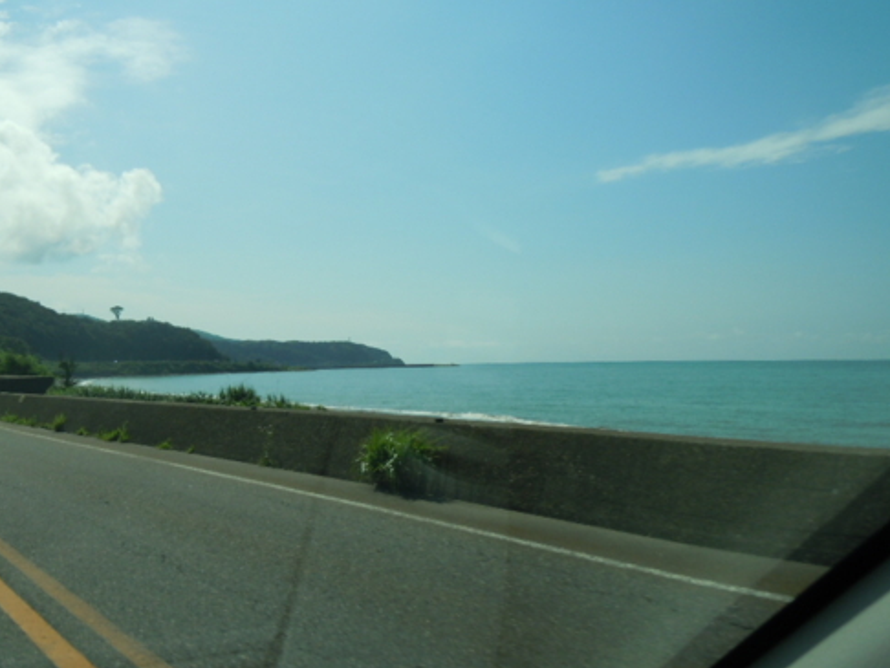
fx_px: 952
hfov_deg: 50.0
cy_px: 309
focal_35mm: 37
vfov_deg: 38.7
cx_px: 388
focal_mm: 5.4
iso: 100
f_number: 7
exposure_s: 1/500
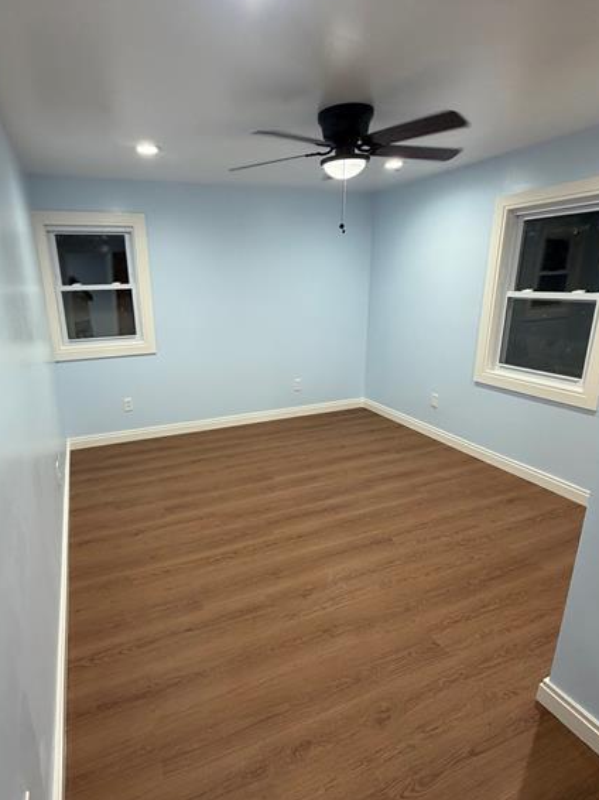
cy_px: 407
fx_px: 439
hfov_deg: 68.3
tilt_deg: -16.9
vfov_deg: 84.7
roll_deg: +0.6
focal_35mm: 19
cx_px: 257
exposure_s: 1/60
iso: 250
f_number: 2.2
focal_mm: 2.22
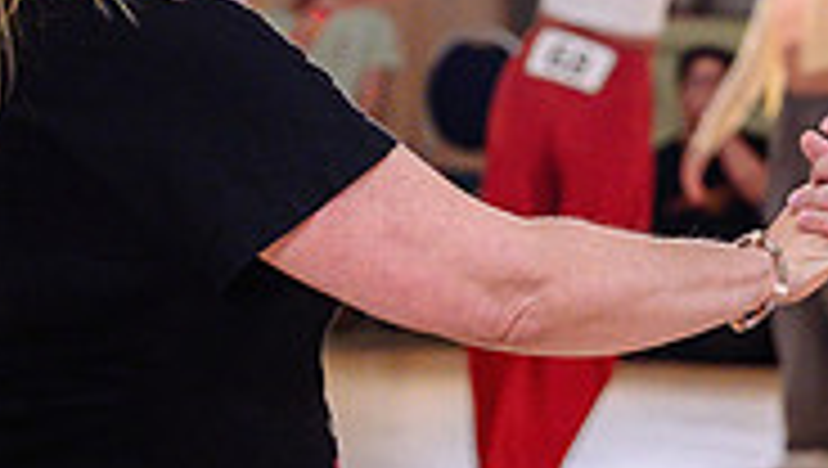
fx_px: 6374
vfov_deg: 4.2
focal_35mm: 290
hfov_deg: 7.4
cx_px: 441
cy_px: 338
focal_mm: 59
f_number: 3.2
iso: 1250
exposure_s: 1/200
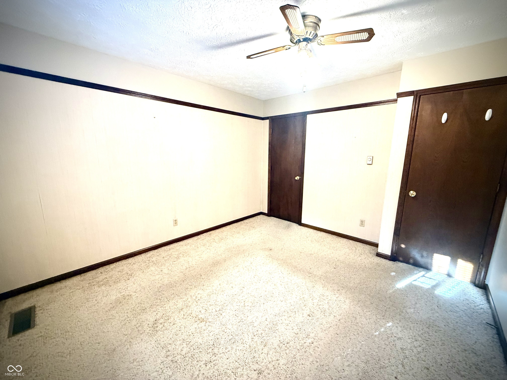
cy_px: 190
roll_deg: +0.3
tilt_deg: -9.8
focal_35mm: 14
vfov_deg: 85.7
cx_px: 254
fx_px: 205
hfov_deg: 102.1
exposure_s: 1/60
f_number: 2.2
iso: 400
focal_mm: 2.22
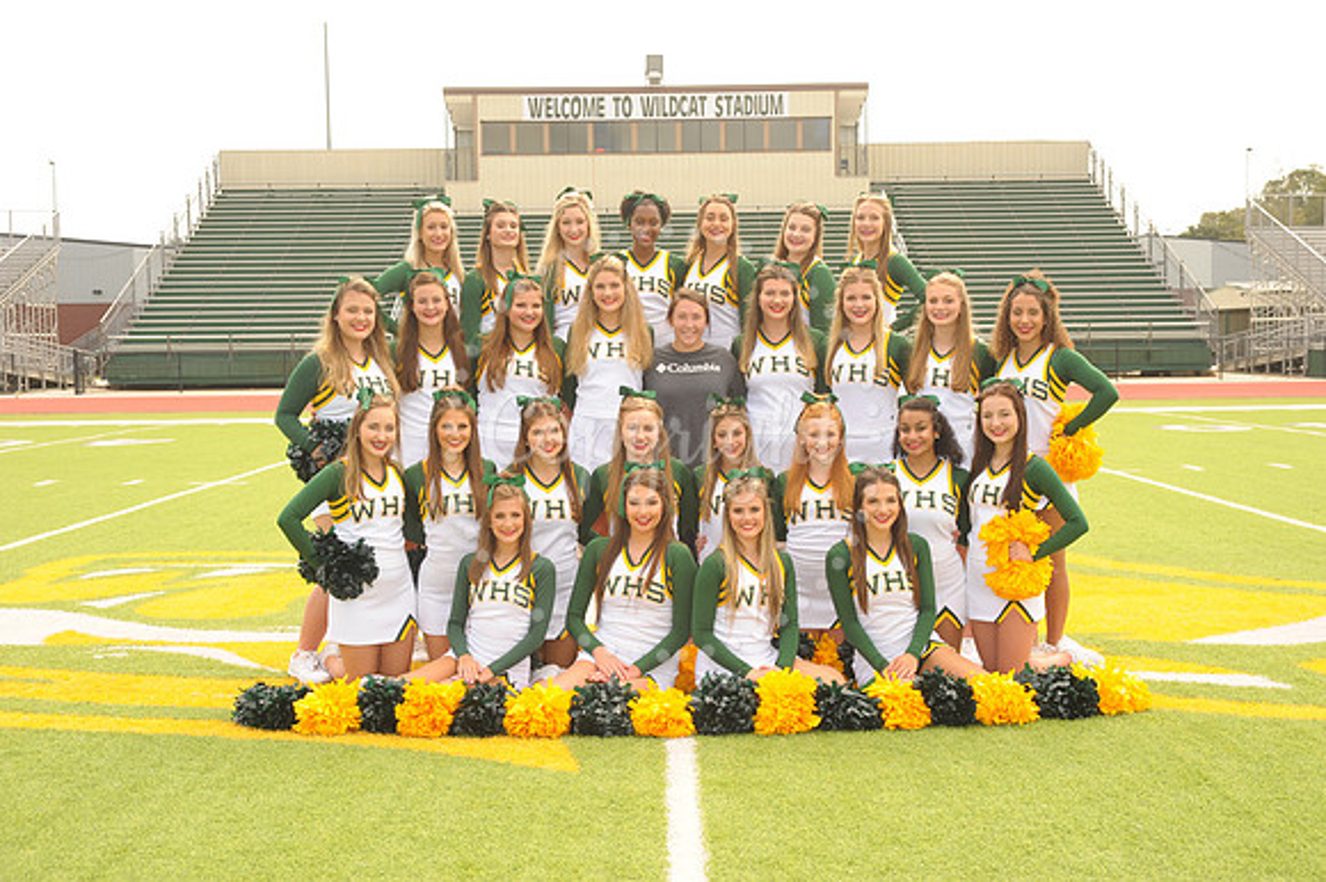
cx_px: 663
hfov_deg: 39.6
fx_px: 1841
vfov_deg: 27.0
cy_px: 441
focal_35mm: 50
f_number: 8
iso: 200
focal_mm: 50
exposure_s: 1/100
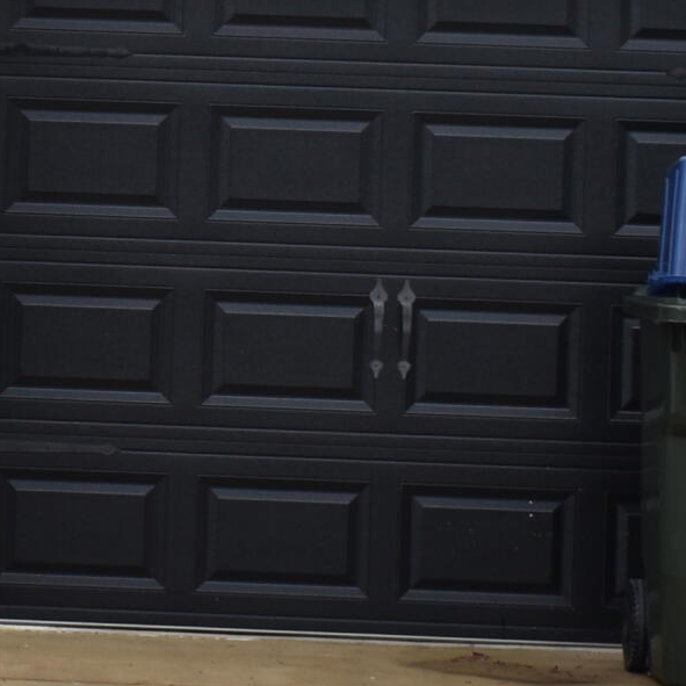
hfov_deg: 8.3
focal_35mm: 207
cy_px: -17
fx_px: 4641
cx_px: -369
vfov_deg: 8.4
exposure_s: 1/320
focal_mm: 32
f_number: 9
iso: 200
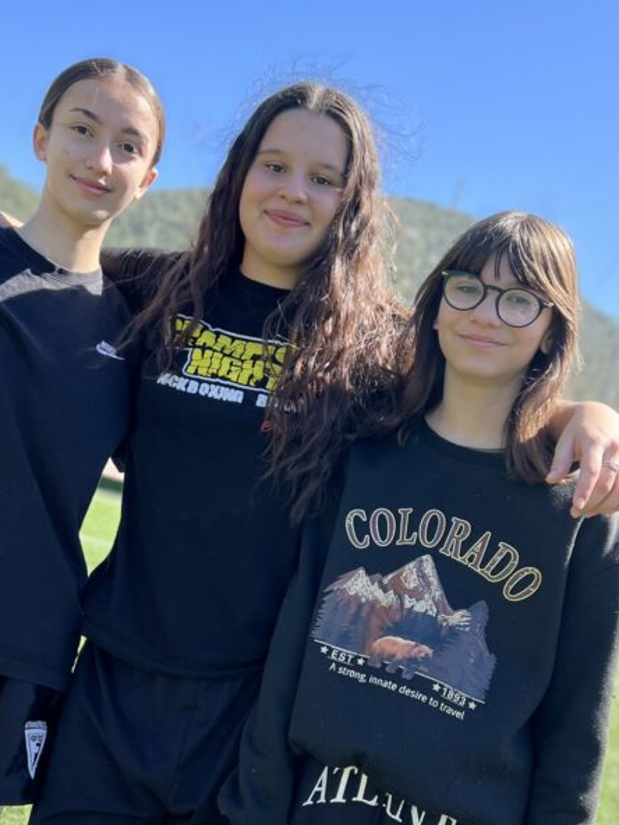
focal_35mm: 45
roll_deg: -14.7
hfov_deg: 32.0
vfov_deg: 41.8
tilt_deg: -3.6
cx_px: 219
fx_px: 1073
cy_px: 518
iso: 50
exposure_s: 1/1100
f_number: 1.5
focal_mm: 5.7
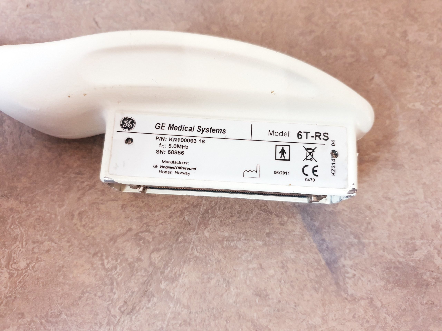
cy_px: 166
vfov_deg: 53.1
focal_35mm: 26
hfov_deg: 67.3
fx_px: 332
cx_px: 221
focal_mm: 4.3
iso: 400
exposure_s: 1/50
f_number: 1.5
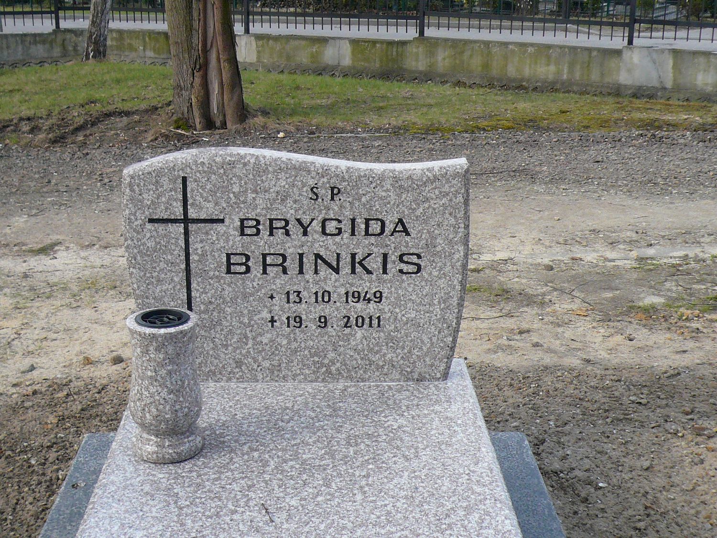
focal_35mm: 48
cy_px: 269
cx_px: 358
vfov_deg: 30.3
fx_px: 994
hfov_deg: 39.7
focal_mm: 5.2
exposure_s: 1/320
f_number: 2.9
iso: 100
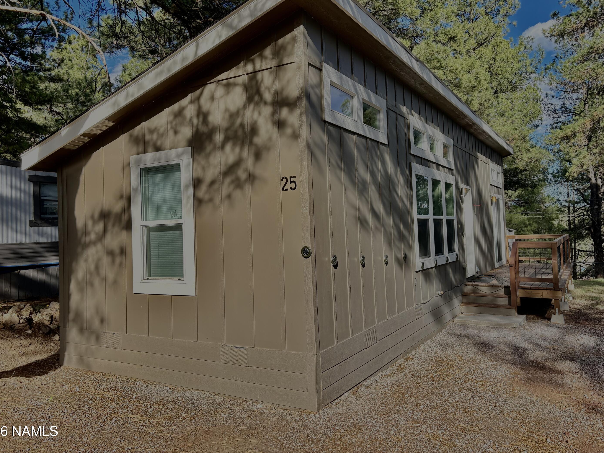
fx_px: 489
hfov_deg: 63.4
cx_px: 291
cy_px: 209
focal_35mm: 28
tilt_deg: +2.3
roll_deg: +1.5
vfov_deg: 49.7
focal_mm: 5.96
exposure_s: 1/586
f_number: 1.6
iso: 64
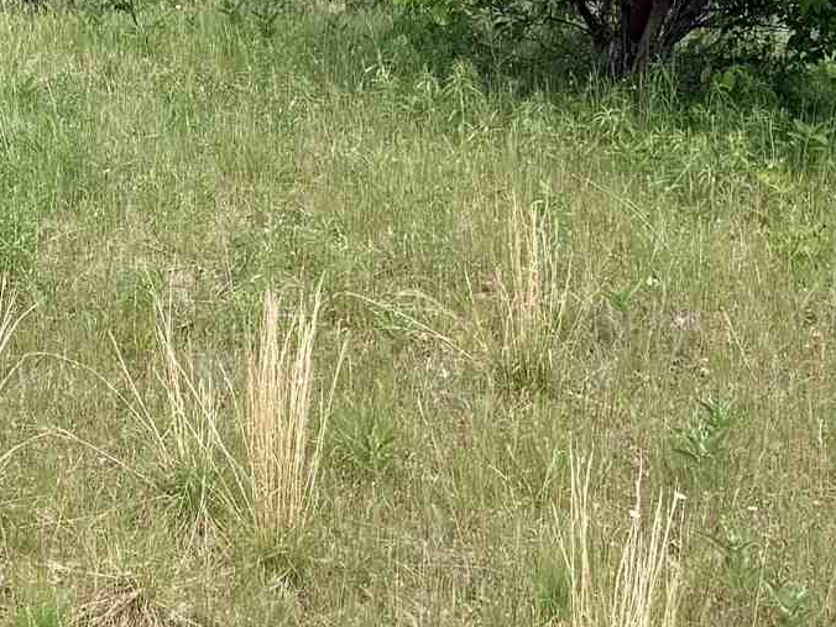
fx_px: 2632
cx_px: -418
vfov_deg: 13.3
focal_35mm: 109
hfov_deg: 16.4
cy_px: -85
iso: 80
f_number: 1.78
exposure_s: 1/2801
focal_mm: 6.76
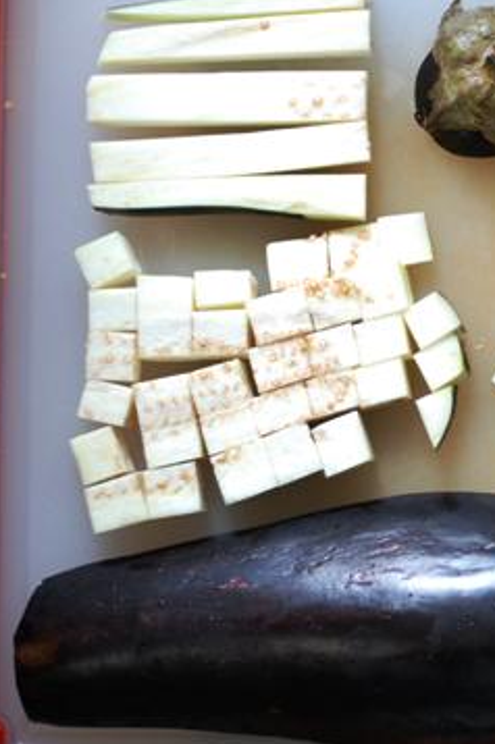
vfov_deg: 16.3
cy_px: 349
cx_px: 582
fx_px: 2604
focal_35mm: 126
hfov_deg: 10.7
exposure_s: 1/125
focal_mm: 50
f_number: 2
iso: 800
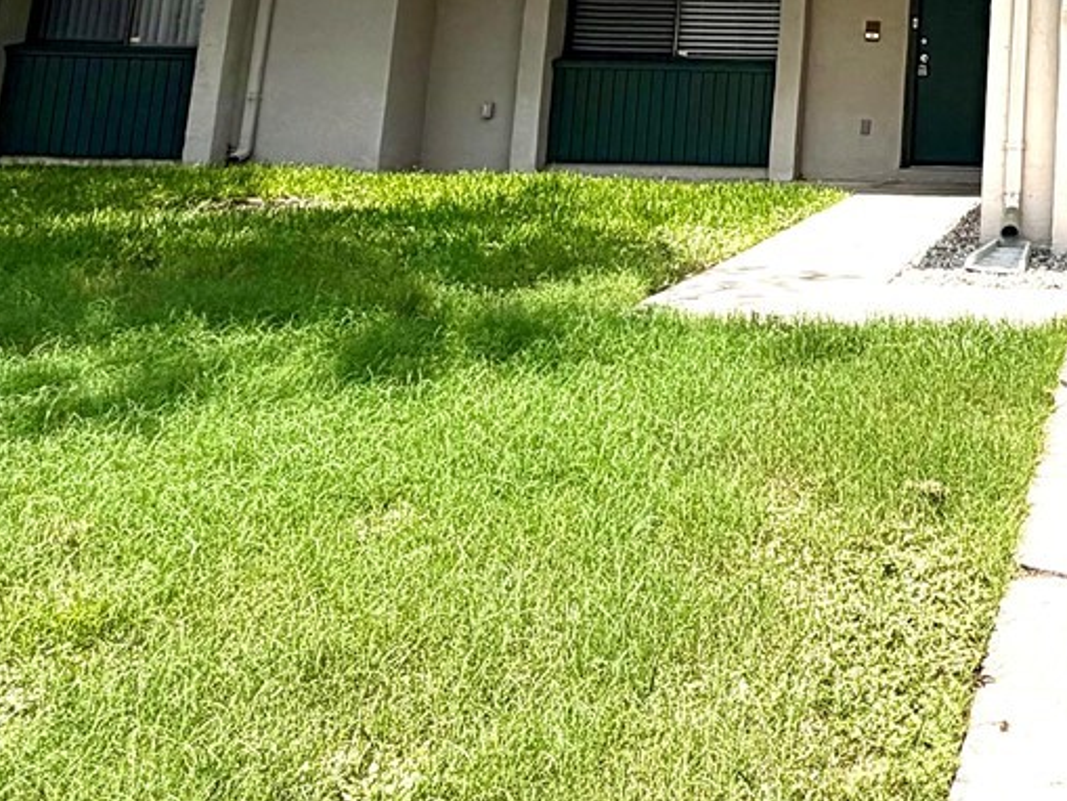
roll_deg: -1.3
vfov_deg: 28.9
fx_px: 1357
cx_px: 1201
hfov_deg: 35.9
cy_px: -134
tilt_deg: +9.3
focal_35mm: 44
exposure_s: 1/1235
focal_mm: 2.22
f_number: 2.2
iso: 20
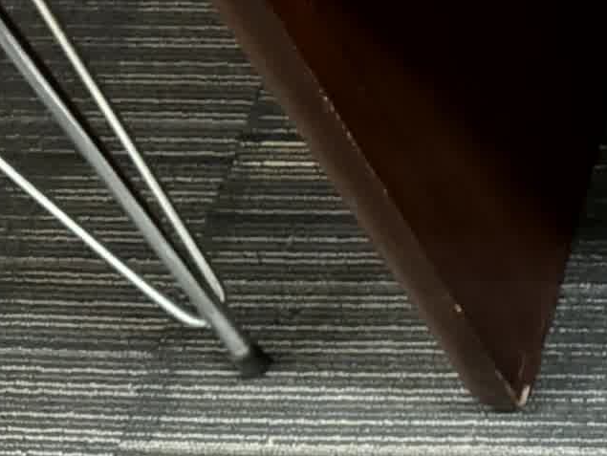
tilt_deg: -45.3
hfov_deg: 14.2
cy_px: -347
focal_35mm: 116
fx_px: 2035
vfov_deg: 11.9
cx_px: 1223
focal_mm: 5.96
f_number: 1.6
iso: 500
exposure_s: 1/50
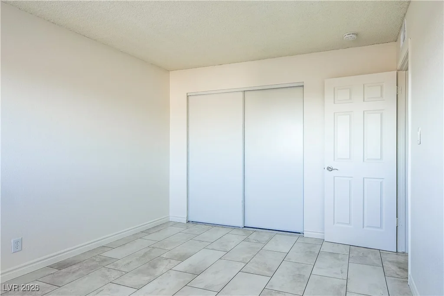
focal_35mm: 18
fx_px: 222
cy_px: 148
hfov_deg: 90.0
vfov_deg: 67.4
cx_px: 222
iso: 320
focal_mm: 12
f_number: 4
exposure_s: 1/160
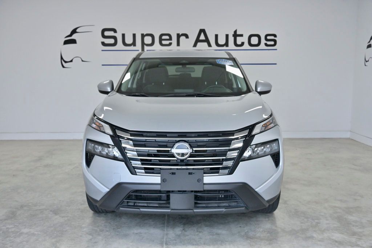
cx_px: 186
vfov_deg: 36.9
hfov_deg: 53.1
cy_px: 124
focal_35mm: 36
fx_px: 372
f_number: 5
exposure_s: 1/800
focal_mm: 36
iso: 1250
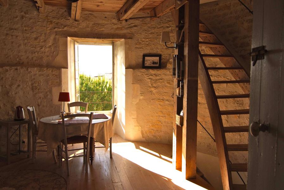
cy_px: 95
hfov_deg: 63.6
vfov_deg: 45.1
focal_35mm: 29
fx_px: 229
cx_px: 142
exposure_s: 1/160
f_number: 6.3
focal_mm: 19
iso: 100
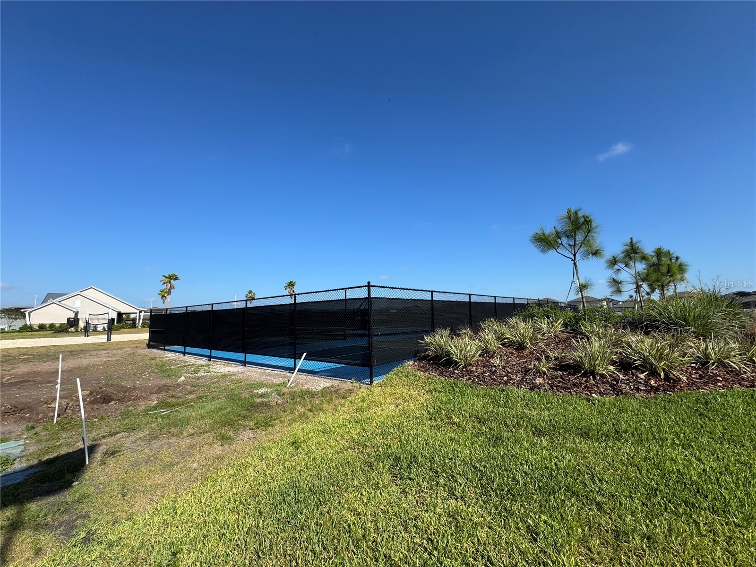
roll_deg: +1.7
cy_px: 284
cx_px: 378
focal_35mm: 14
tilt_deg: +6.4
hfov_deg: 102.1
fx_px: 306
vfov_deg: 85.7
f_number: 2.2
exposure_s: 1/2028
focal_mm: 2.22
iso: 50
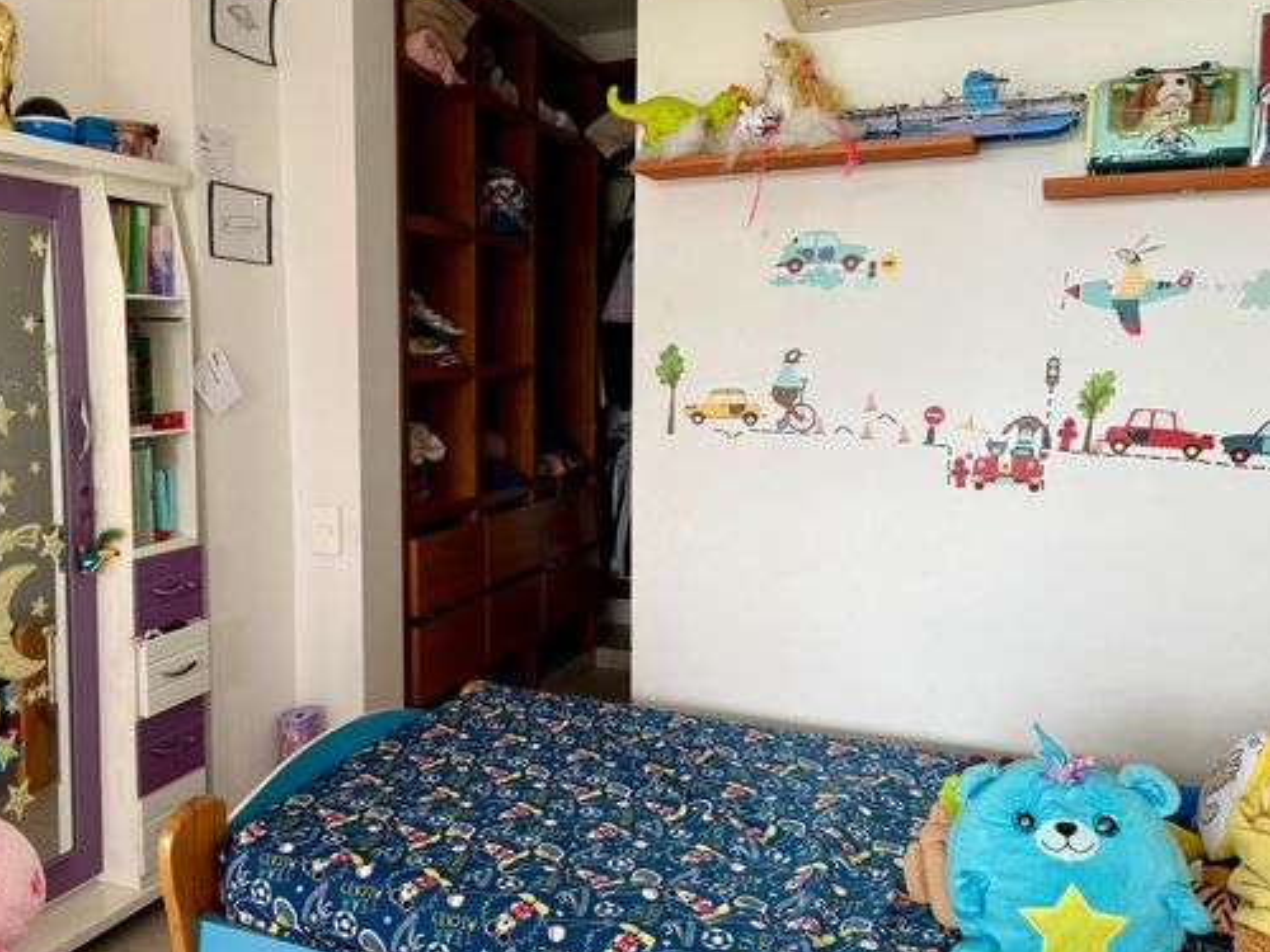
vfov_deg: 44.2
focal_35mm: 32
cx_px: 428
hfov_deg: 55.7
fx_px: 1174
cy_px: 475
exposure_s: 1/121
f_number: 1.78
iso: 160
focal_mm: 6.76
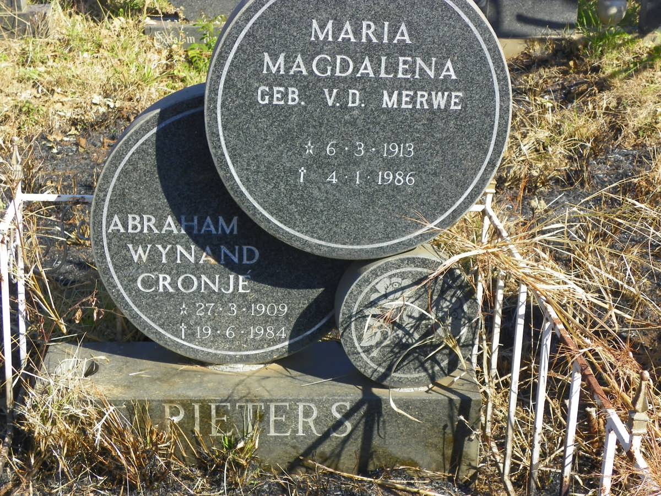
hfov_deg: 28.6
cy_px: 248
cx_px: 330
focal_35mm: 68
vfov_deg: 21.6
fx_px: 1298
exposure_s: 1/200
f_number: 4
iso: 64
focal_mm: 12.1
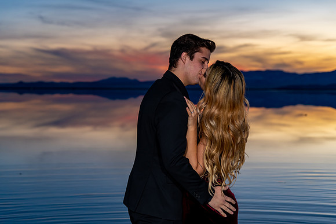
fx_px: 687
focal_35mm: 74
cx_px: 174
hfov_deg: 27.5
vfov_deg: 18.5
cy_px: 109
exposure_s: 1/100
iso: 500
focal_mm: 70
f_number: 4
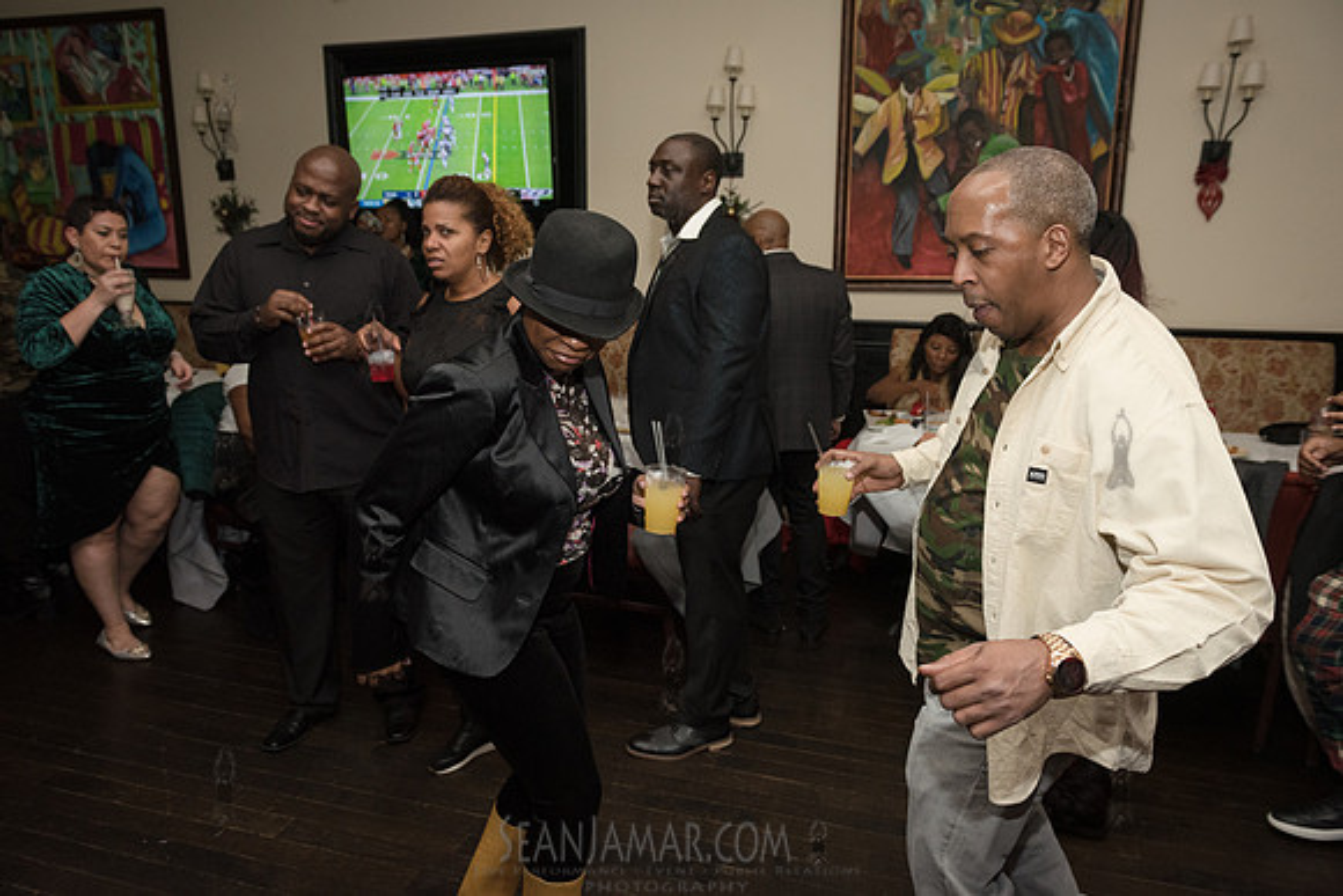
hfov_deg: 73.7
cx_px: 672
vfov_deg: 53.2
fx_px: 896
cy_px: 448
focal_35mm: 24
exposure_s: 1/250
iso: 2000
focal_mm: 24
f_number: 4.5
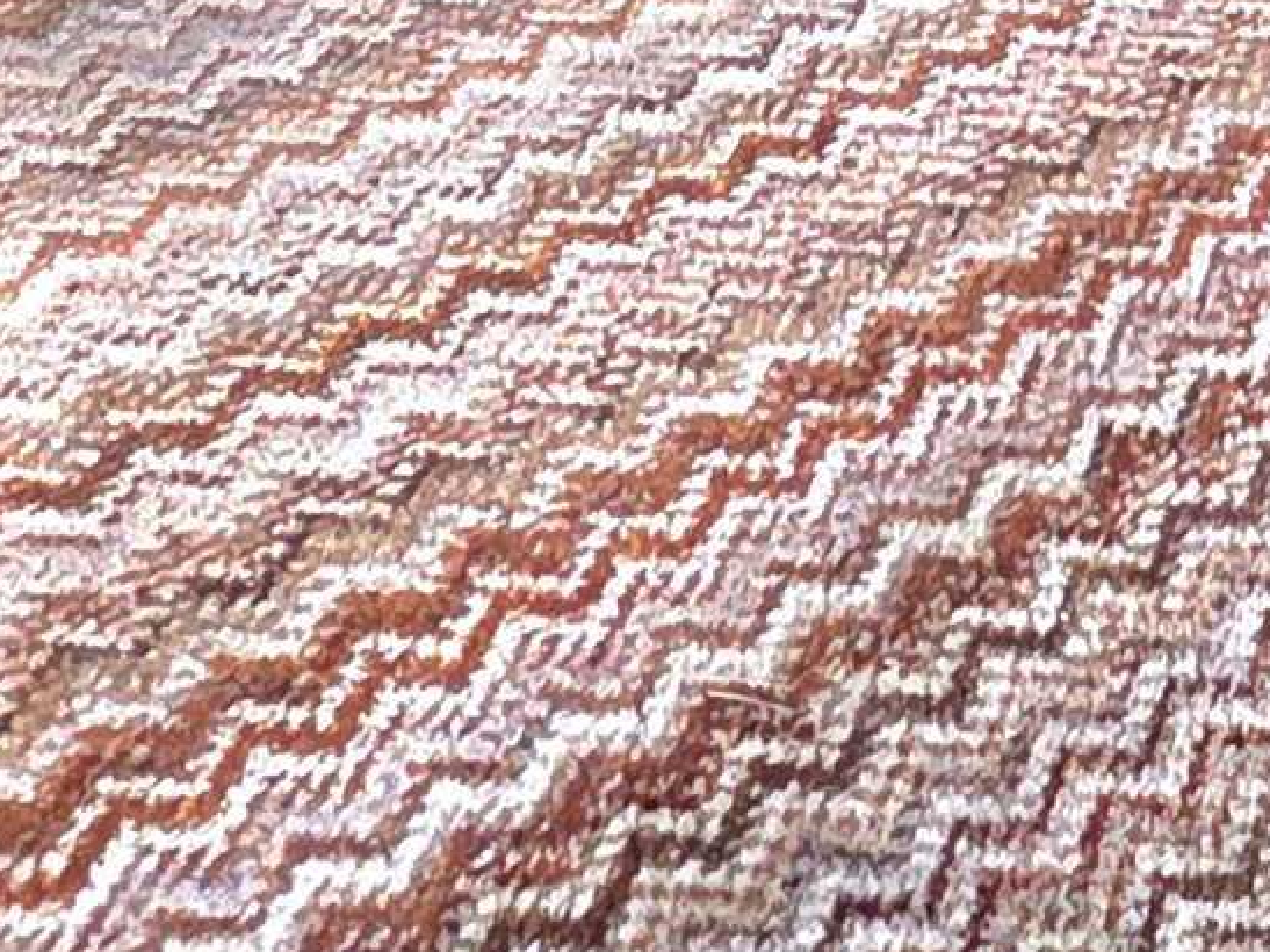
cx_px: 1621
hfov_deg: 23.7
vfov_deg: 13.4
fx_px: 2678
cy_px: -1472
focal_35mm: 73
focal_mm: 2.2
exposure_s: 1/60.2
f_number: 2.2
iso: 1600
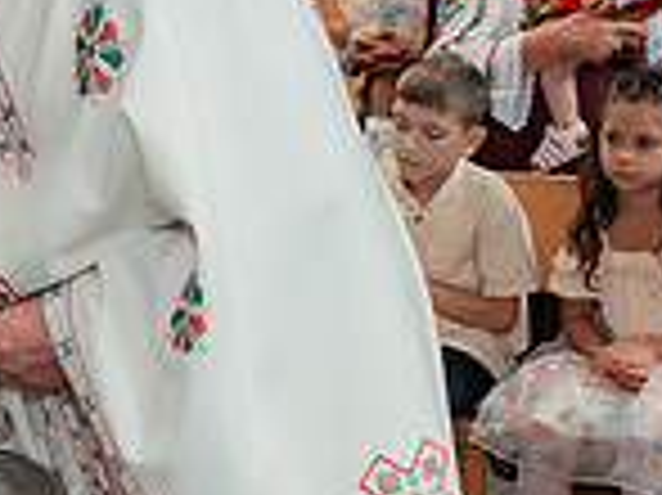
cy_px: 69
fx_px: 2064
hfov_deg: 17.5
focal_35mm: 108
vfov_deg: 13.6
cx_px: -112
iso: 2000
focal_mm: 24
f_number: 3.5
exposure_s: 1/250
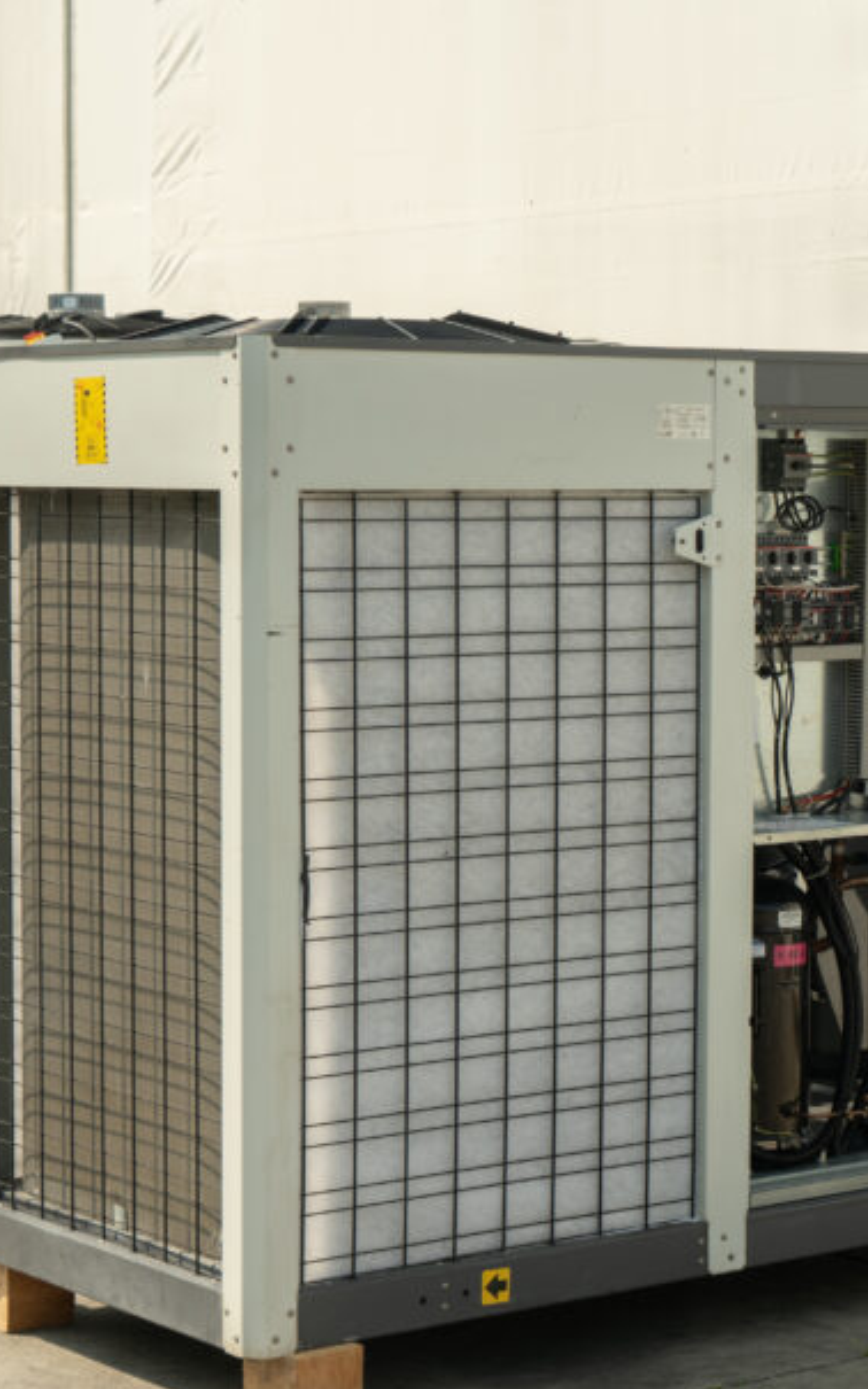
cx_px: 574
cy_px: 763
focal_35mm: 88
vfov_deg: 23.5
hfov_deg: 14.8
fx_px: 3332
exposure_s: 1/100
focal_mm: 51
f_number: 9
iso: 100
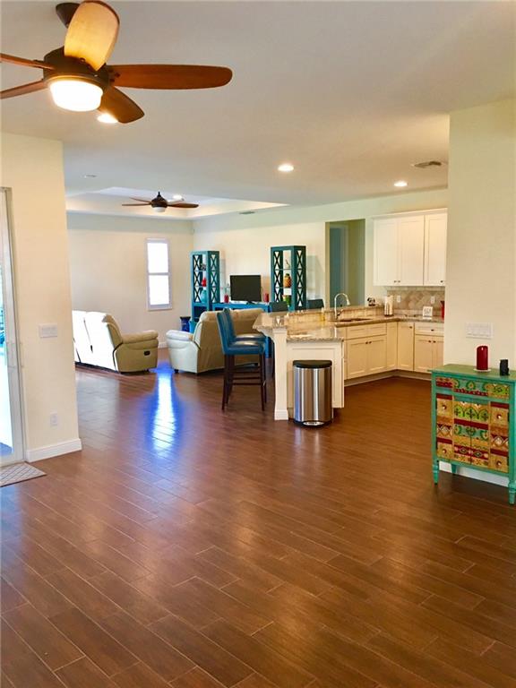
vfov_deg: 61.7
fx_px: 576
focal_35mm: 29
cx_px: 258
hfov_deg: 48.2
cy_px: 344
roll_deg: +0.5
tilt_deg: -5.7
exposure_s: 1/15
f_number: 2.2
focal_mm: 4.15
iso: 64
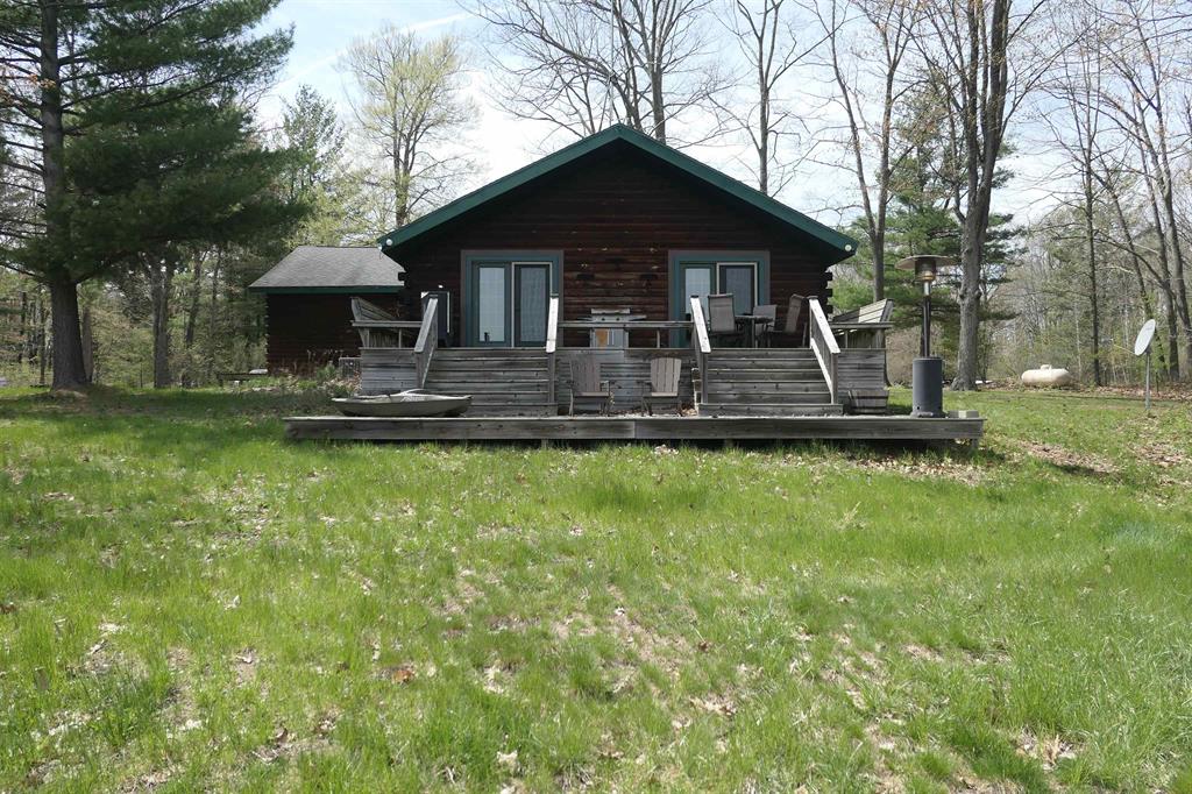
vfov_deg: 53.1
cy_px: 397
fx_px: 794
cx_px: 596
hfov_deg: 73.8
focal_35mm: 24
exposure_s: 1/1000
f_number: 2.8
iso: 125
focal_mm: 8.8
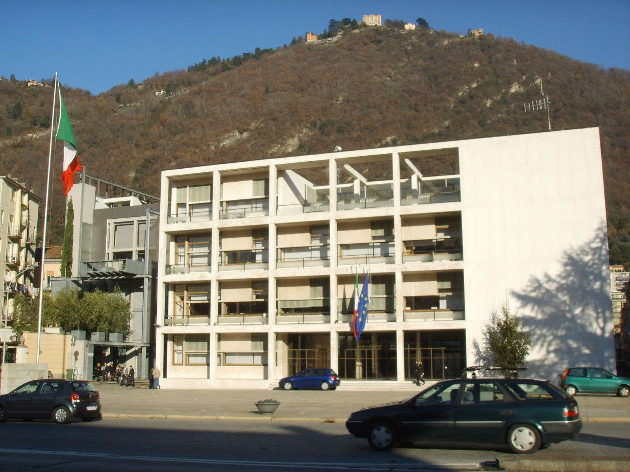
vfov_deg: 36.8
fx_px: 710
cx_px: 315
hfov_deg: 47.9
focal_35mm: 39
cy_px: 236
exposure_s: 1/350
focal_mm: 6.6
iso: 50
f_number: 6.3
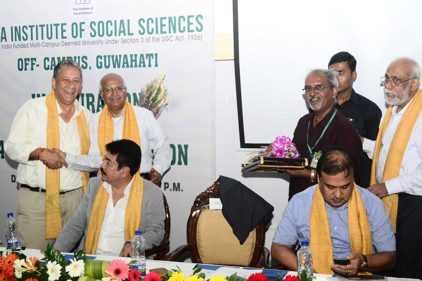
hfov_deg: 41.1
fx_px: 563
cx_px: 211
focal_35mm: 48
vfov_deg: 28.1
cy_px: 140
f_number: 5.6
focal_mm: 32
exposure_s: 1/125
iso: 800
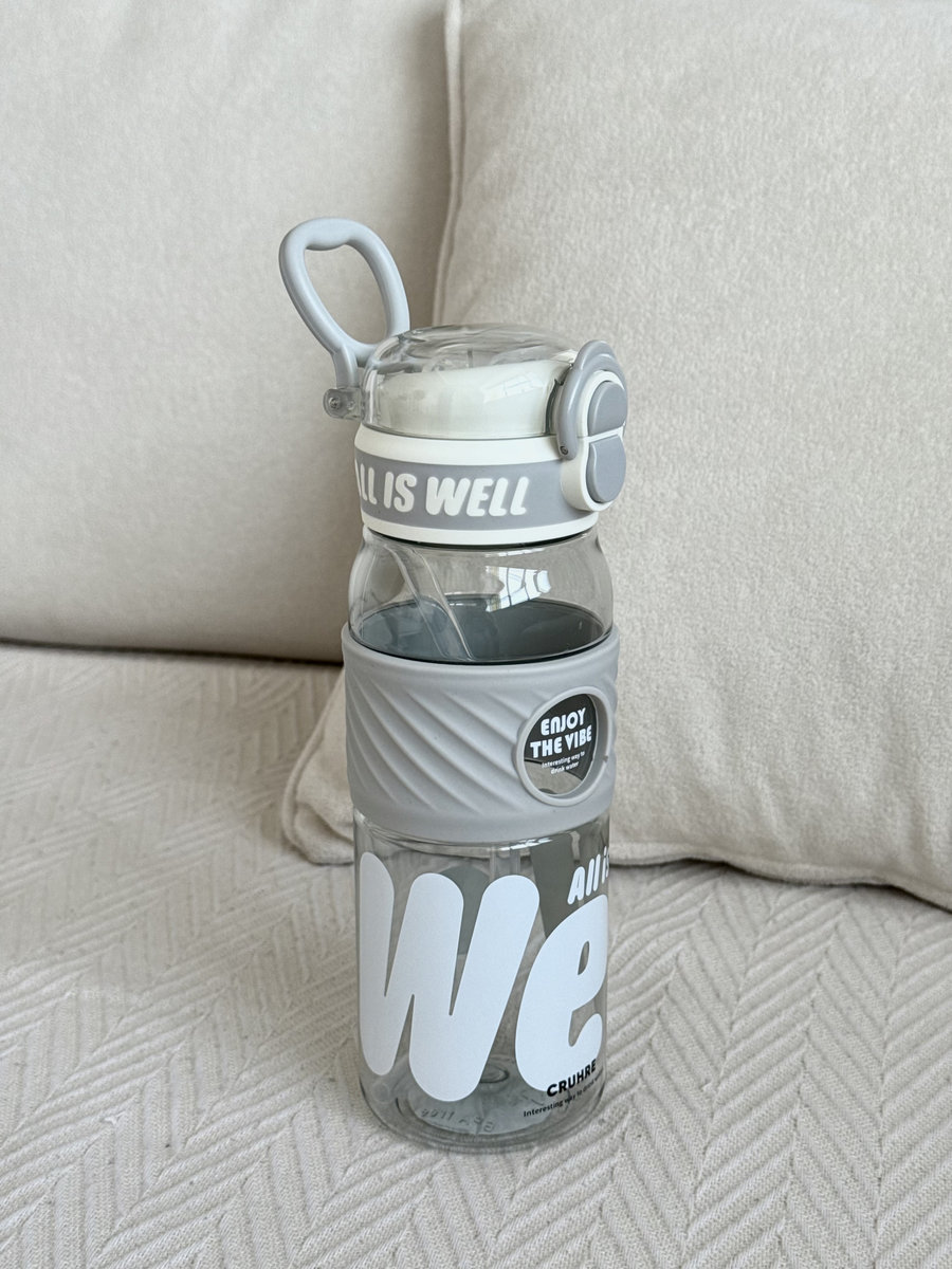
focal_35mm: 48
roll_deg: -0.3
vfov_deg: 39.7
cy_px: 634
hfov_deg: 30.3
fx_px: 1760
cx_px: 476
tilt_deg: -18.2
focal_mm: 6.76
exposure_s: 1/190
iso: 50
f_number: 1.78
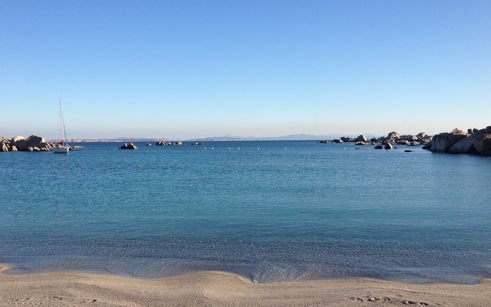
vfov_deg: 33.6
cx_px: 250
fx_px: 508
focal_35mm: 38
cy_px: 152
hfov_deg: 51.5
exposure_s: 1/1255
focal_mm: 4.28
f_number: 2.4
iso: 64
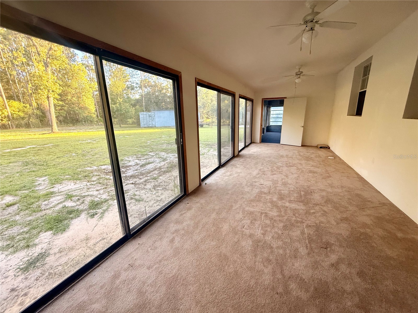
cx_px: 209
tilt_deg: -13.2
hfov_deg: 102.1
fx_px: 169
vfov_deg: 85.7
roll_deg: +1.6
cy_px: 156
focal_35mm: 14
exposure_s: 1/99
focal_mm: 2.22
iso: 250
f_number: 2.2
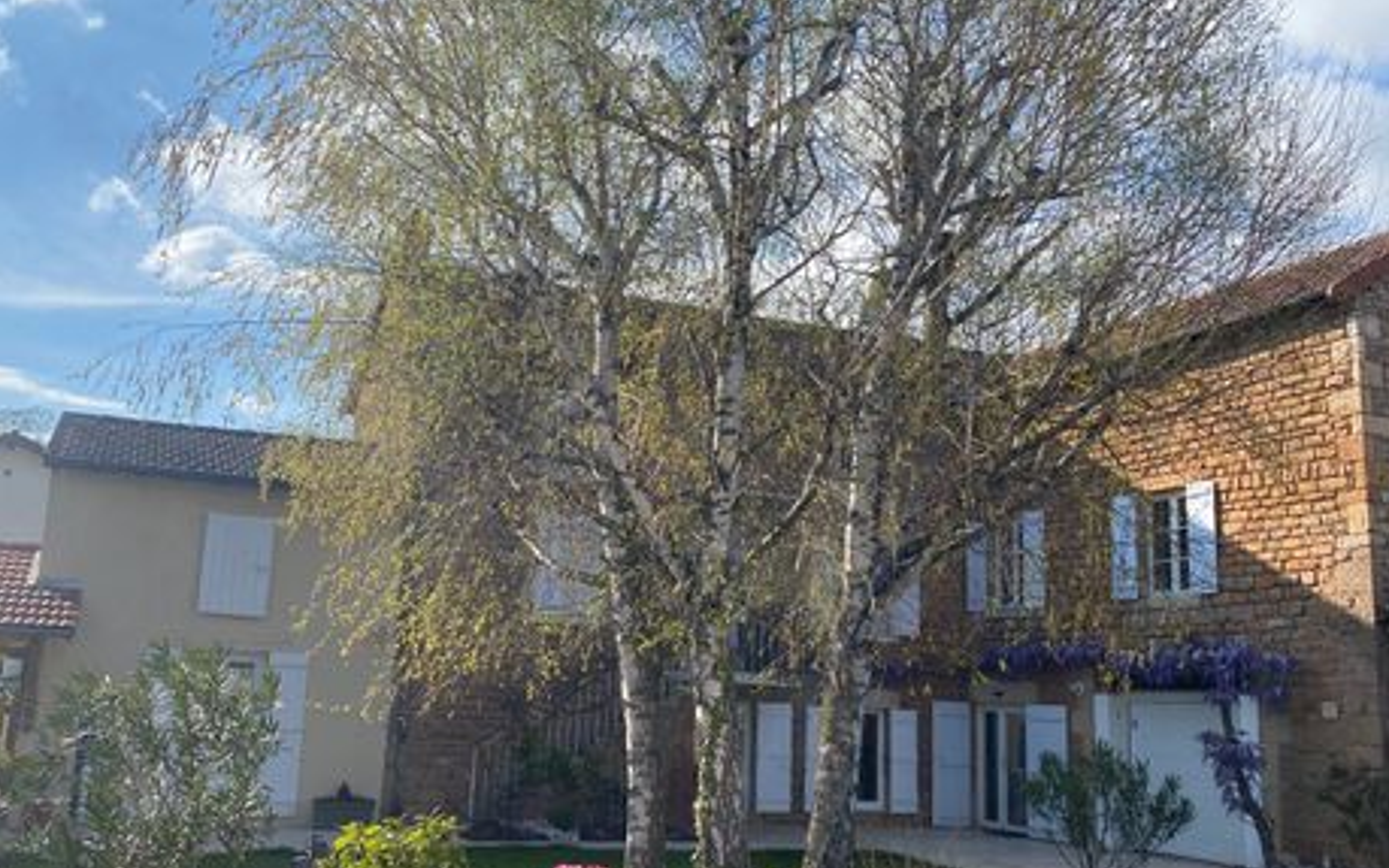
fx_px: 1363
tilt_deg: +11.7
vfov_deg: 35.3
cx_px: 705
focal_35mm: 36
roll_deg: -2.0
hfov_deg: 54.0
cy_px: 457
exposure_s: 1/2625
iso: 32
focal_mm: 4.25
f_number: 1.8
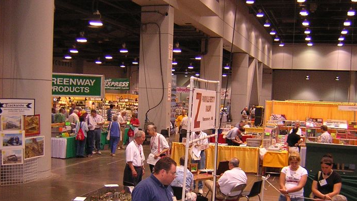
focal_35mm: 45
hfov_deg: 45.5
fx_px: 426
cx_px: 174
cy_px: 112
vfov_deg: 26.5
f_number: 2.6
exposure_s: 1/60.1
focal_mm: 4.7
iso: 400
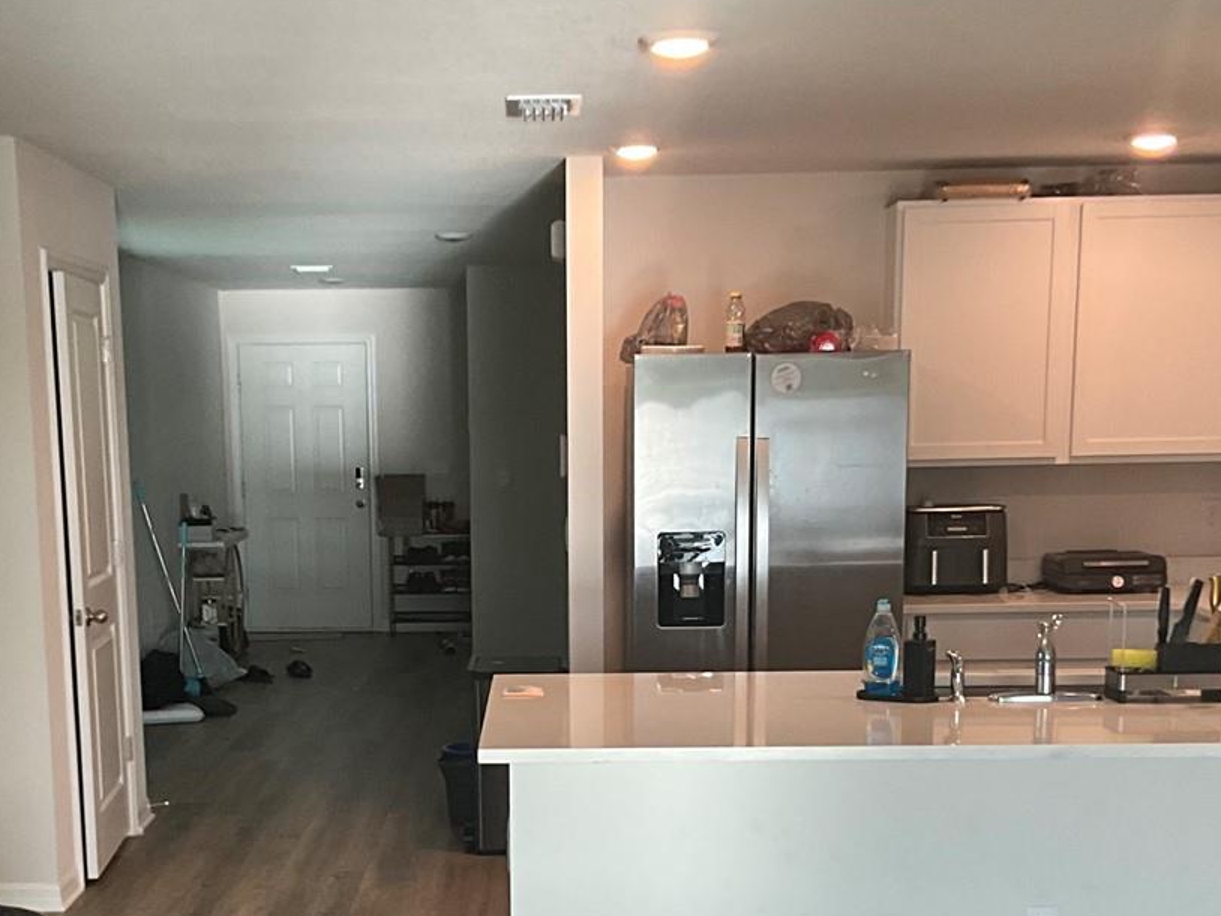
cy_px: 781
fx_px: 2011
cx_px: 482
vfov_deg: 25.1
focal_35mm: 57
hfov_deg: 33.7
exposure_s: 1/63
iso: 64
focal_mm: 3
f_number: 1.8
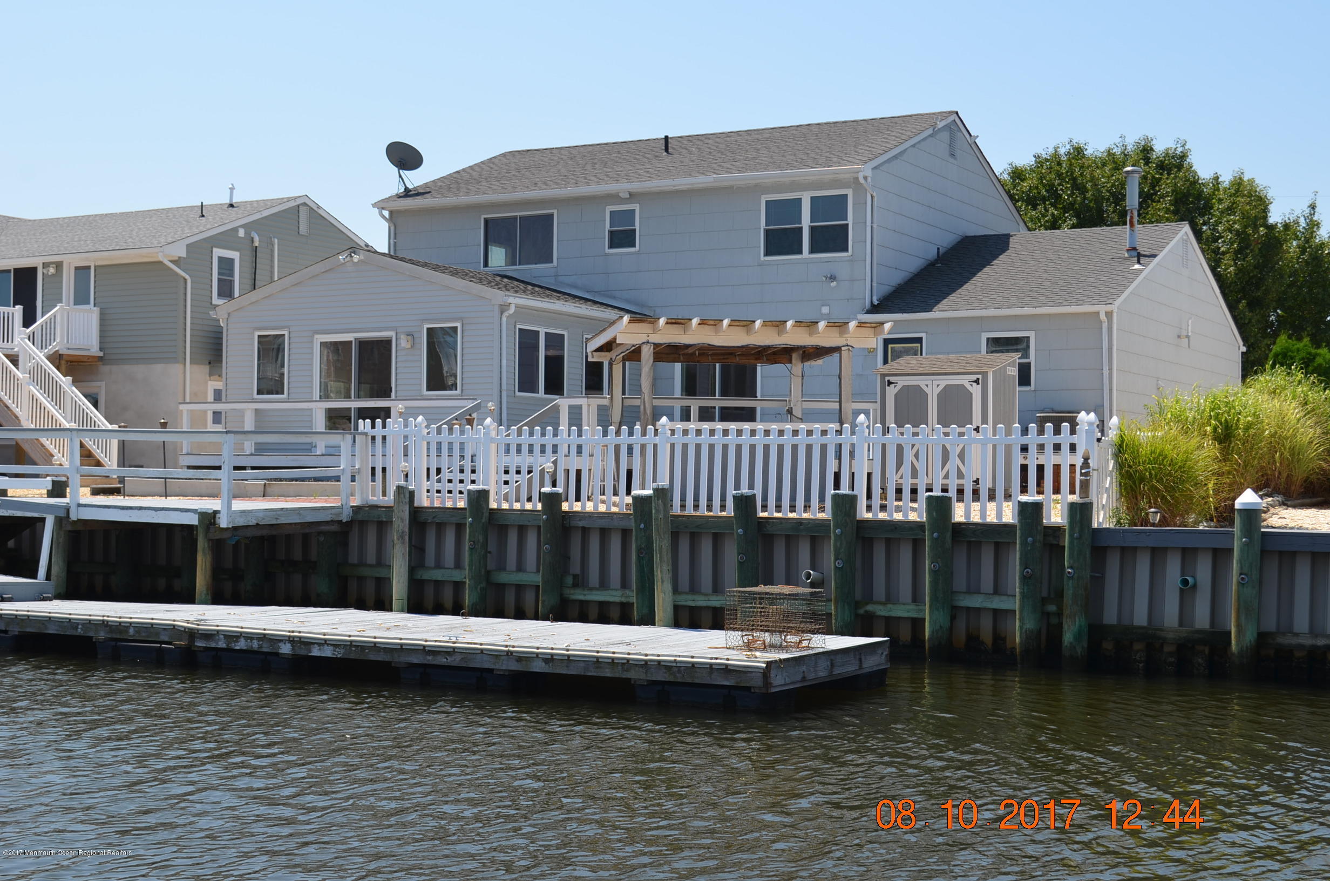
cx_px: 665
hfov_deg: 41.2
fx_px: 1770
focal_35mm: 48
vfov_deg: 28.0
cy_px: 440
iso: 100
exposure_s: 1/250
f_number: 8
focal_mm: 32
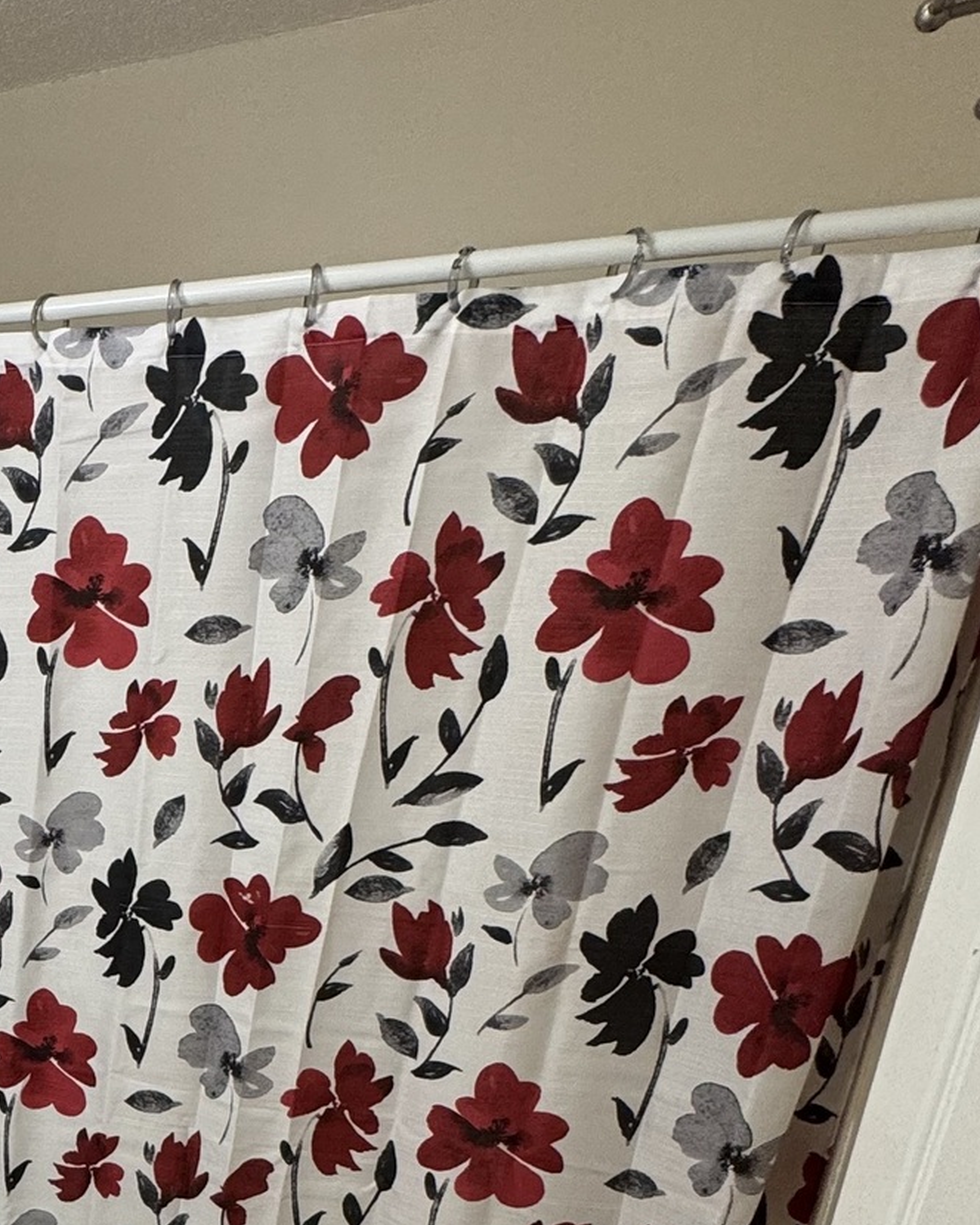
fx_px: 1378
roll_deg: +1.0
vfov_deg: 42.8
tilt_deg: -20.5
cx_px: -226
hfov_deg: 31.9
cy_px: 1161
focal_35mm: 38
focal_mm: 2.22
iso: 125
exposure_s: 1/120
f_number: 2.2
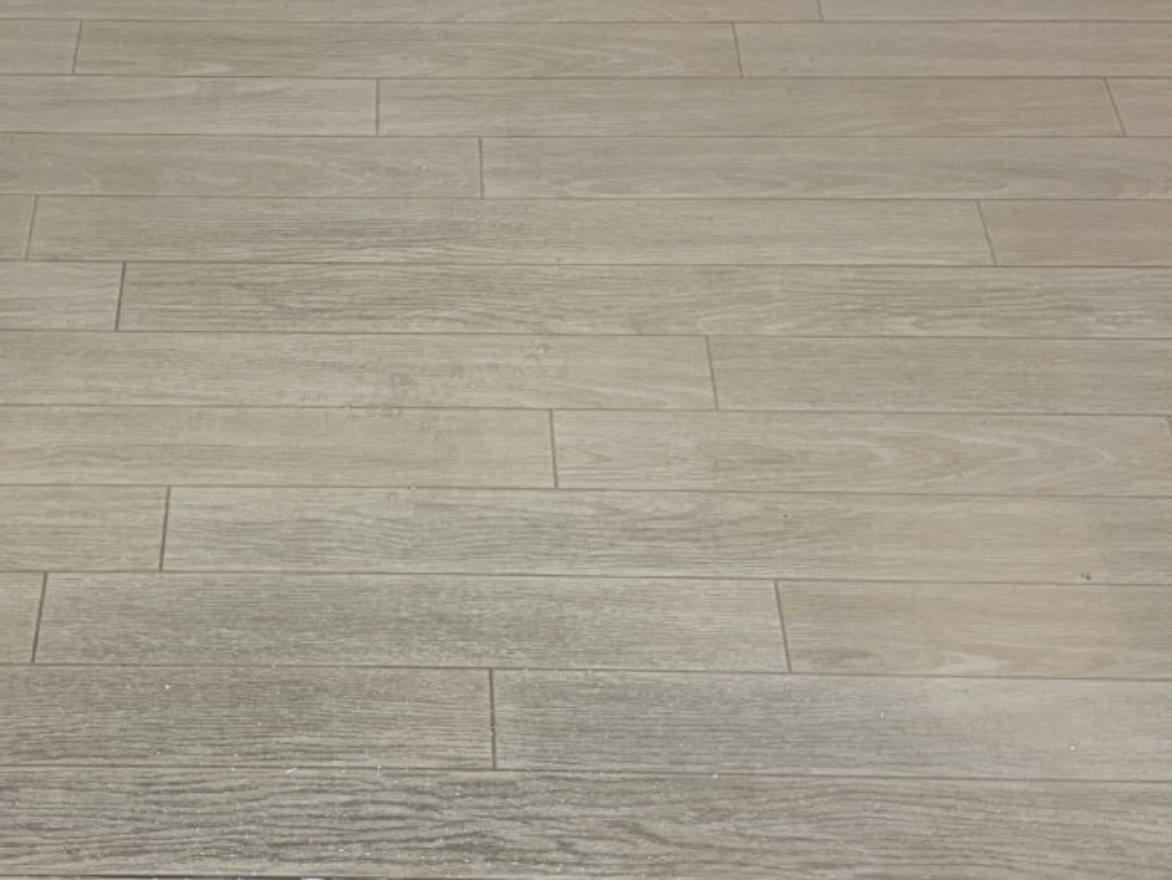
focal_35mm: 41
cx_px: 359
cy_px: 361
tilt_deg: -57.8
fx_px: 1388
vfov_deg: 35.1
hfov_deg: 44.9
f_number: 1.6
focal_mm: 4.2
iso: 100
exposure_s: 1/60
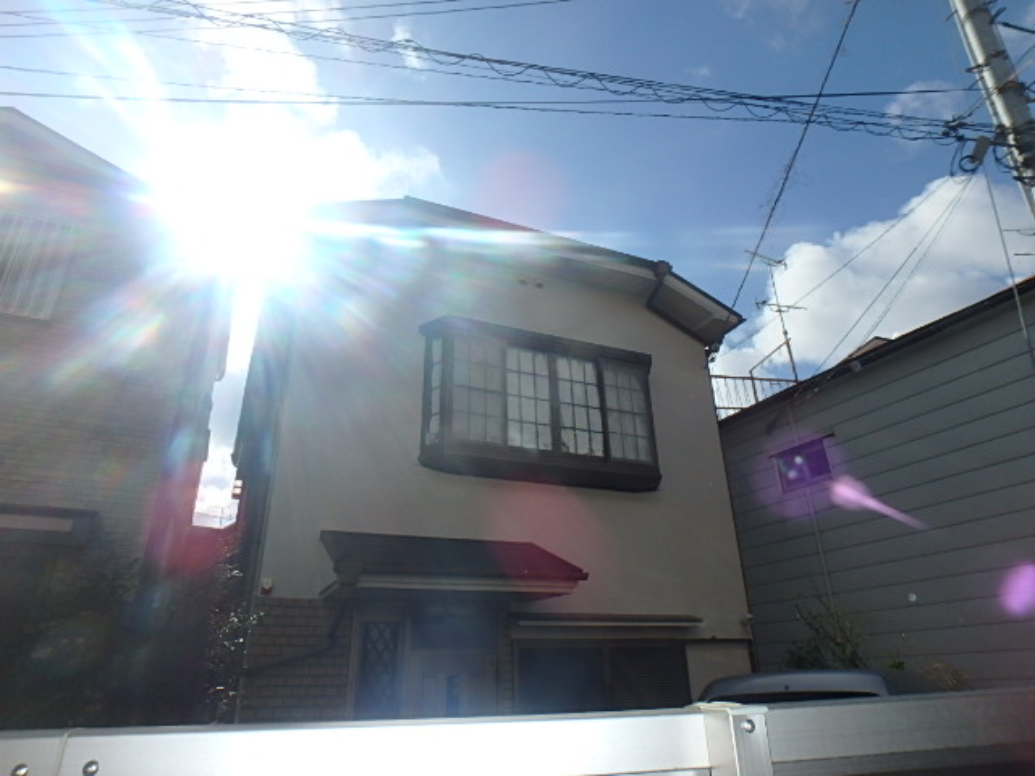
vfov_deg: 63.4
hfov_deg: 79.0
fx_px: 628
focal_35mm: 21
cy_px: 388
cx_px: 518
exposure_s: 1/1000
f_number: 6
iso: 125
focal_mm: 3.7
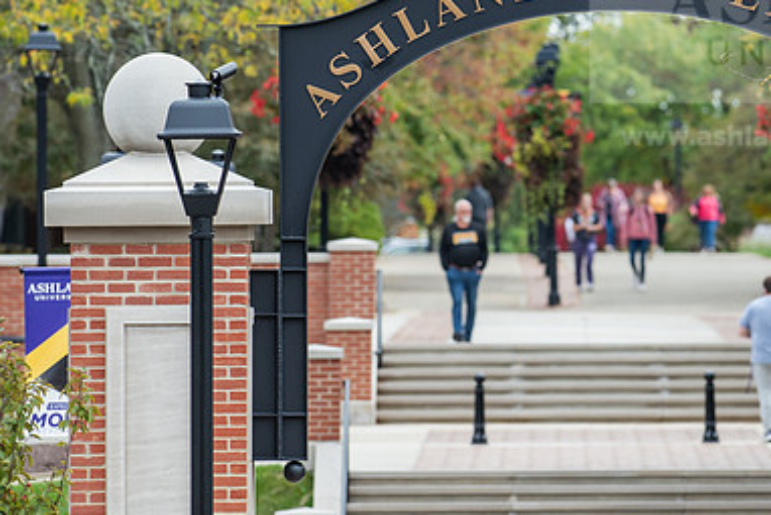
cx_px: 529
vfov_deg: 3.0
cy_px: 179
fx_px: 9748
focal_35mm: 455
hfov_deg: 4.5
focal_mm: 300
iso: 320
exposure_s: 1/500
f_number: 5.6
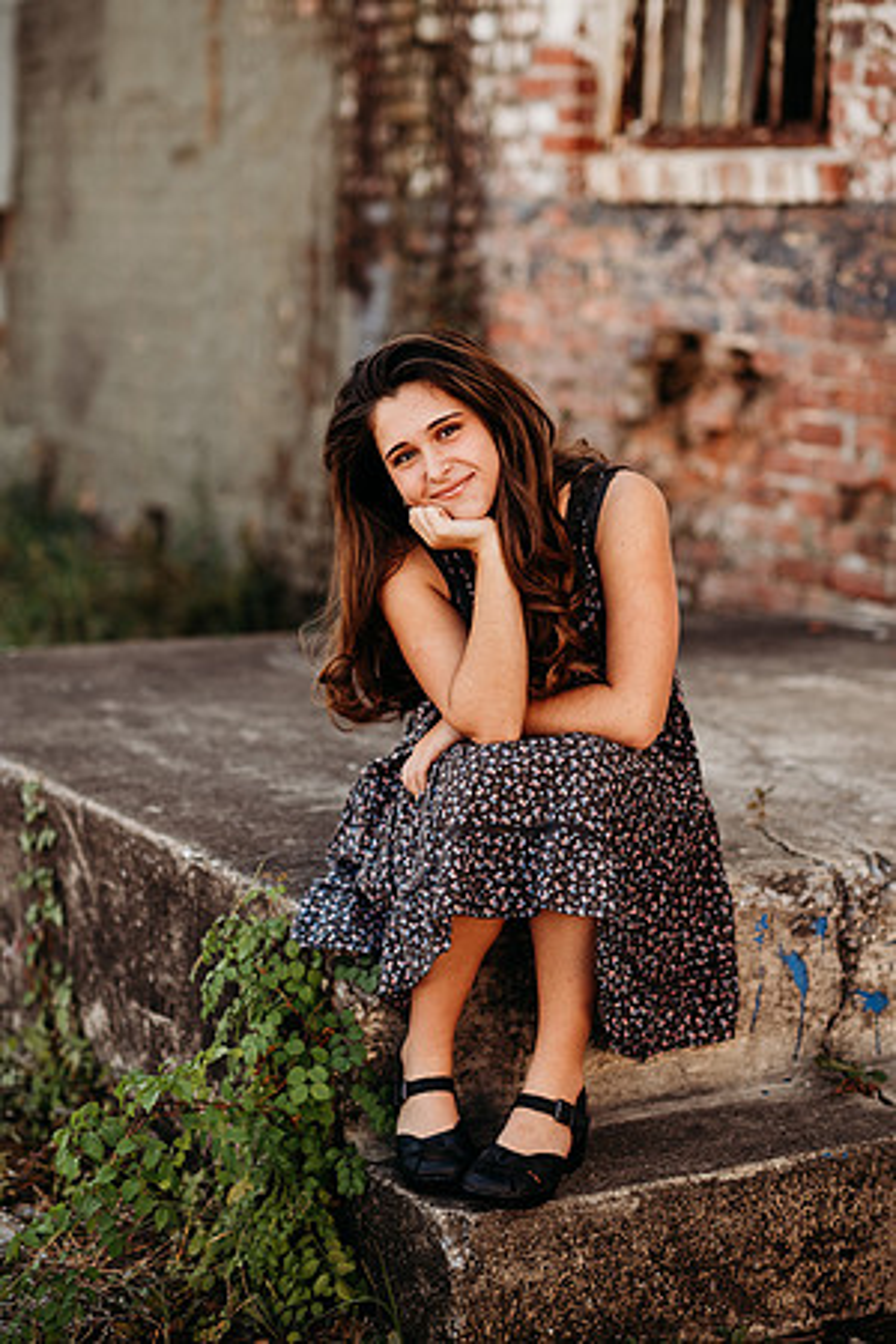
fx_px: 3173
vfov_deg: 23.9
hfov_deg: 16.1
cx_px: 448
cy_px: 672
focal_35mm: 85
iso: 100
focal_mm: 85
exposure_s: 1/640
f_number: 2.2
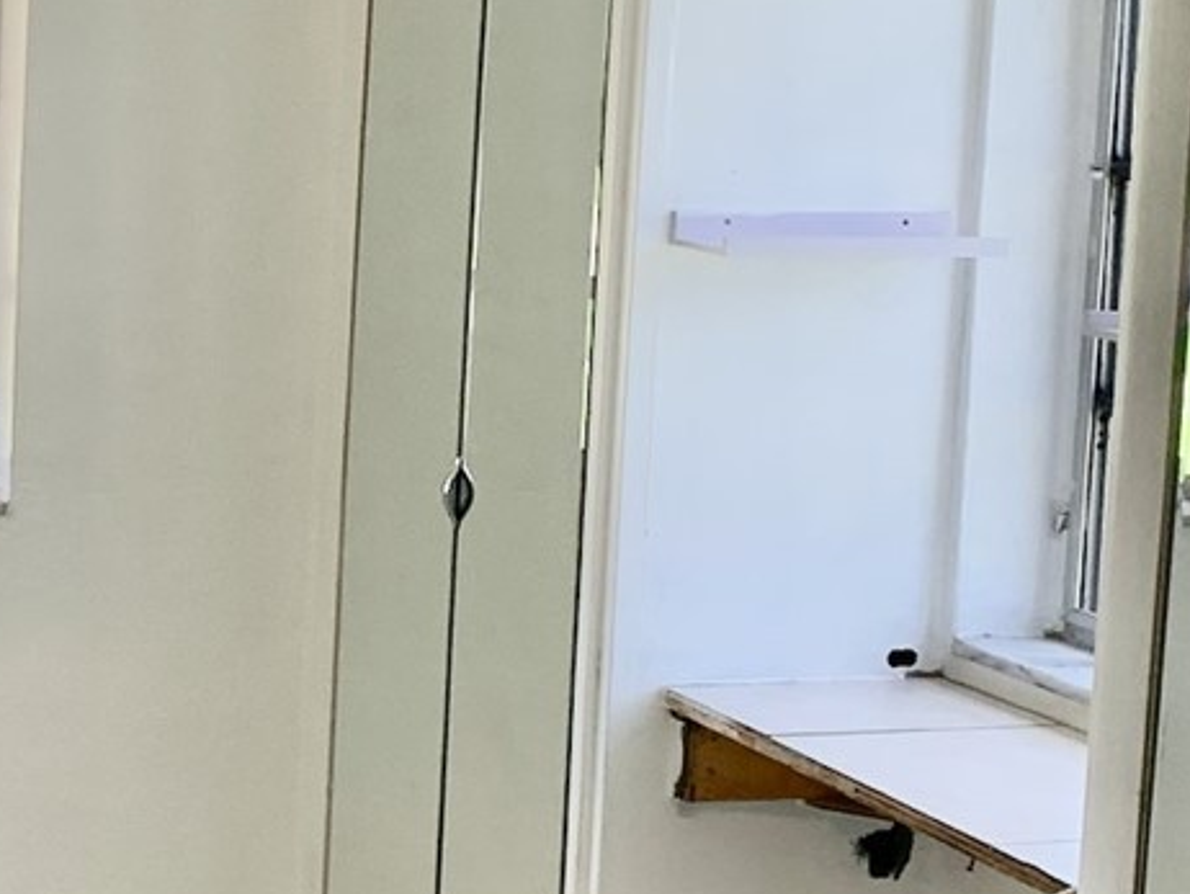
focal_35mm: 90
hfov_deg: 19.9
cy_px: 252
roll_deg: +0.0
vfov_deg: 16.4
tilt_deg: -2.5
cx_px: -368
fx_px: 3096
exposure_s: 1/121
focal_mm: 4.25
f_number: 1.8
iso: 64
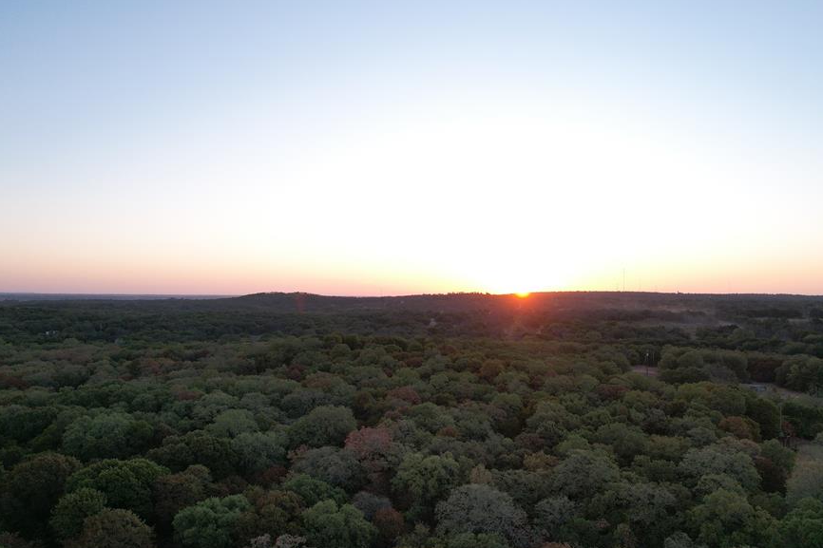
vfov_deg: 49.5
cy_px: 290
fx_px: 594
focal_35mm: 26
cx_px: 406
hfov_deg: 69.4
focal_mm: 8.38
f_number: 2.8
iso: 100
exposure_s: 1/180
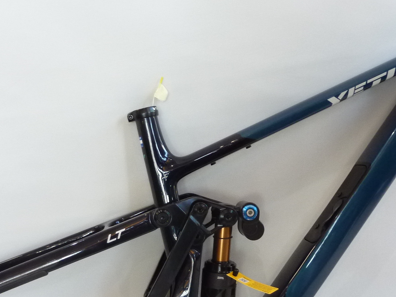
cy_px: 202
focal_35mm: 45
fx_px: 515
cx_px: 182
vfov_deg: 31.9
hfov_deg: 42.0
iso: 250
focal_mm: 4.1
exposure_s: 1/30
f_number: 3.3
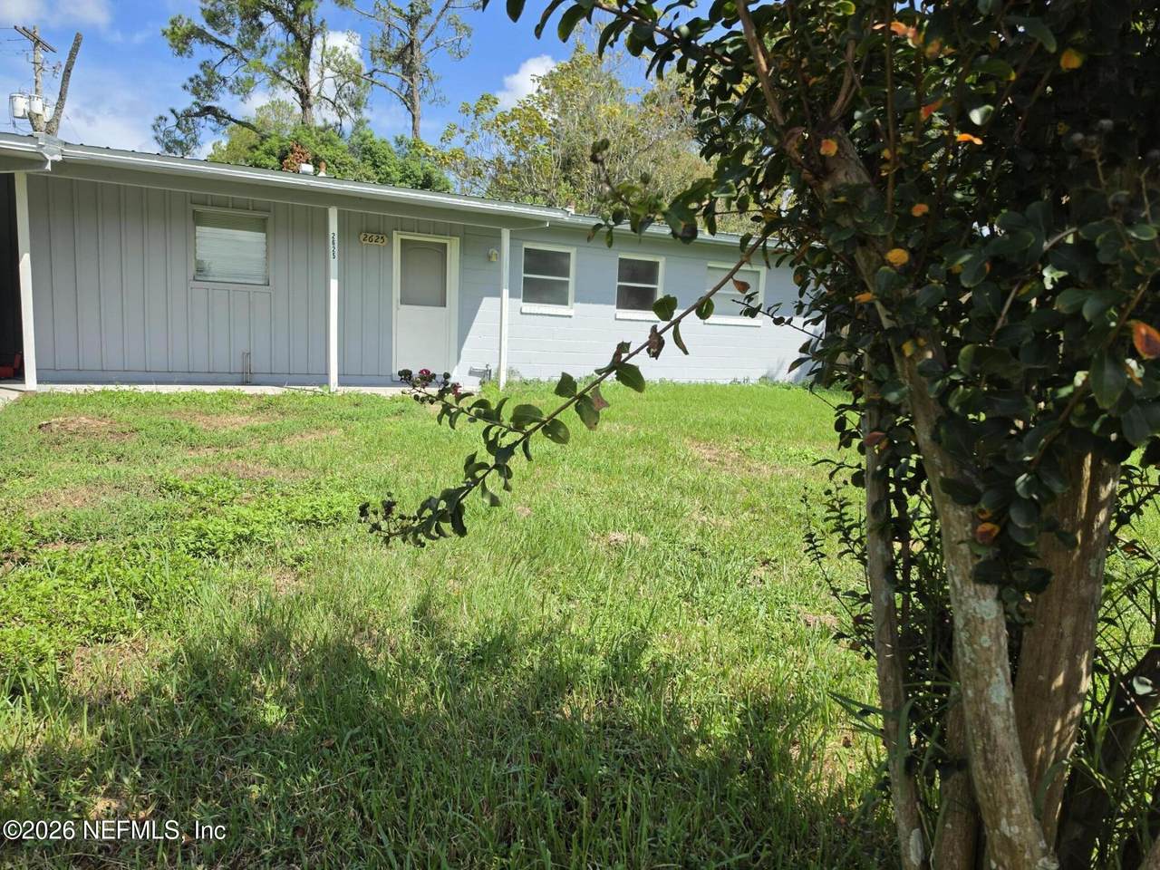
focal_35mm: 23
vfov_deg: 58.9
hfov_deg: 73.9
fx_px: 771
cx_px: 580
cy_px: 435
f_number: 1.4
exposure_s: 1/4235
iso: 64
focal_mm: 6.5
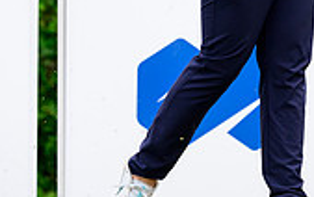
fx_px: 5799
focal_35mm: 677
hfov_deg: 3.1
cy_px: -141
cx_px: 188
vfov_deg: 1.9
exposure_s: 1/2000
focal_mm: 250
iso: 1000
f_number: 6.3
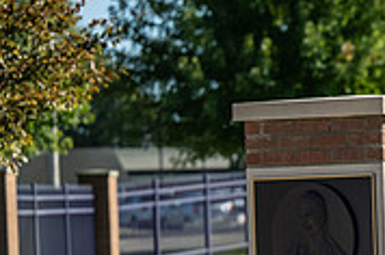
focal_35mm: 281
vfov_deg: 4.8
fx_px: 3000
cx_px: 621
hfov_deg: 7.2
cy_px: 362
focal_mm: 86
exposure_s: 1/800
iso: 40
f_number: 3.2
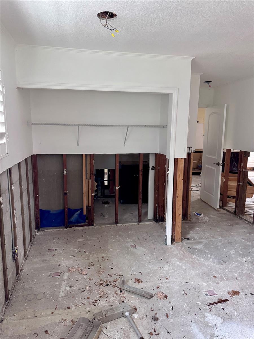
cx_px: 127
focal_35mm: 24
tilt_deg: -10.1
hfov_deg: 56.8
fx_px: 235
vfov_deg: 71.6
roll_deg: -0.7
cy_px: 170
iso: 640
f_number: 1.78
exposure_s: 1/49
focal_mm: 6.76
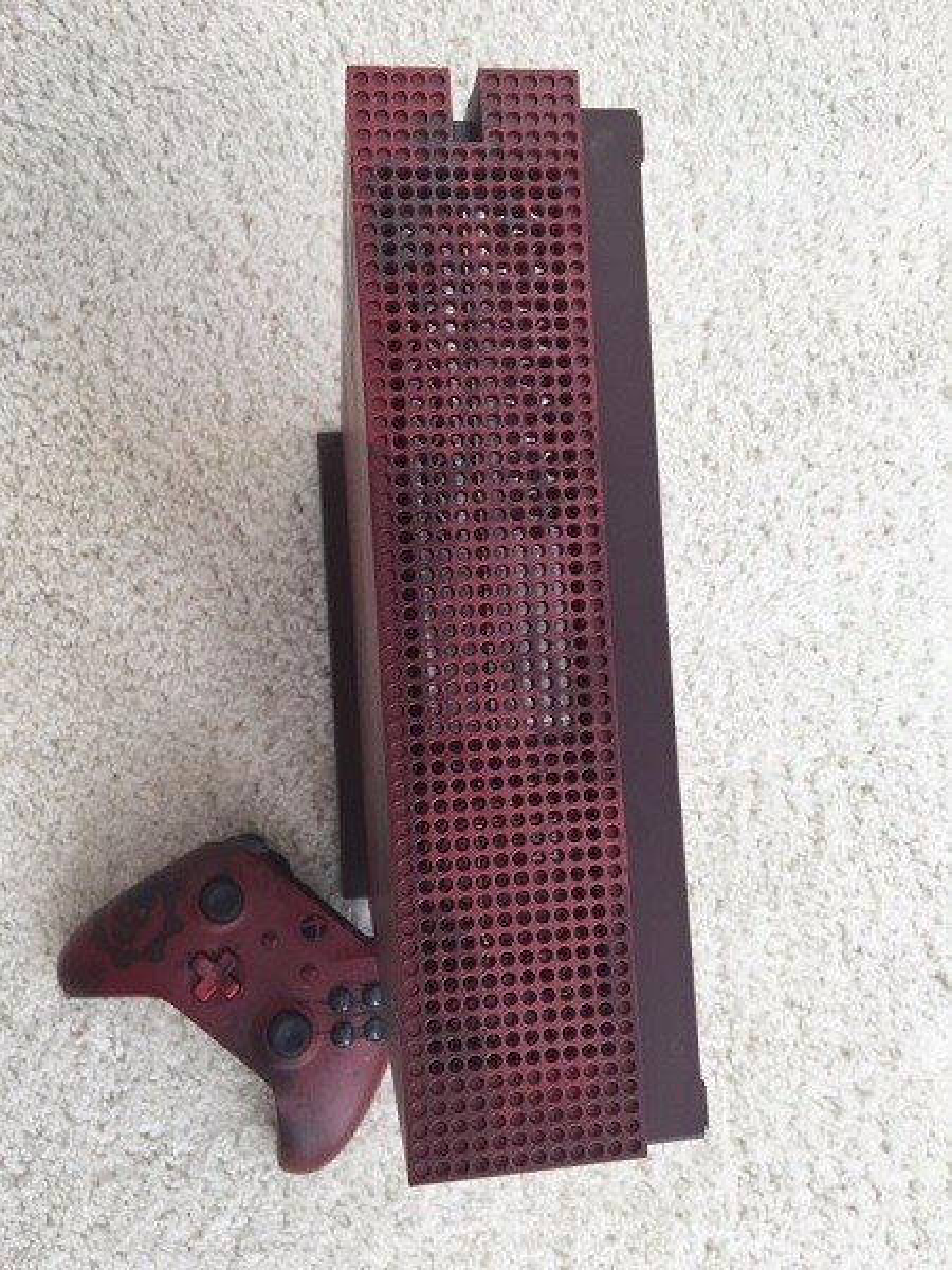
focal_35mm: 29
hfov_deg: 48.2
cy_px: 635
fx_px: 1063
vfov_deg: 61.7
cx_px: 476
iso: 25
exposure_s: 1/60
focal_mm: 4.15
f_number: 2.2
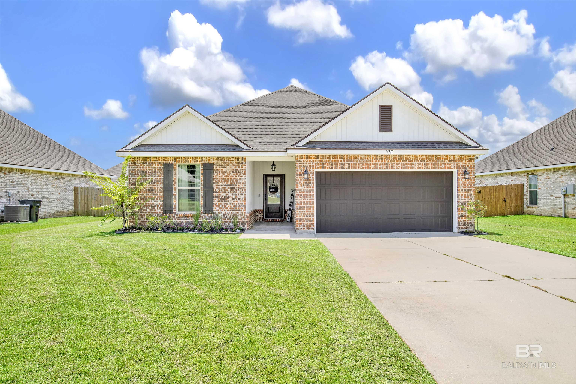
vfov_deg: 57.2
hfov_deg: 78.6
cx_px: 288
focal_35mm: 22
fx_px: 352
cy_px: 192
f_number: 11
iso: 200
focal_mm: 22
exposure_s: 1/320
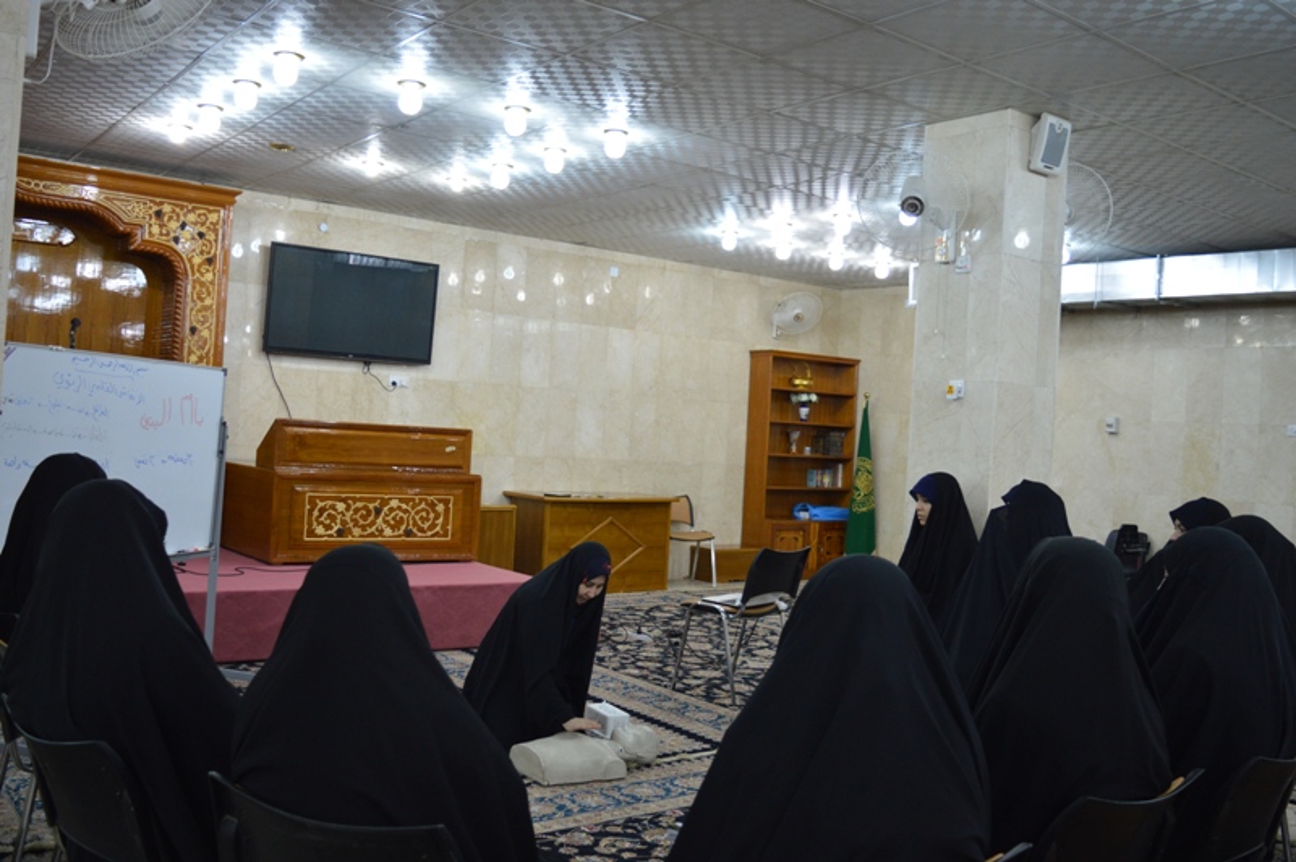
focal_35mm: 33
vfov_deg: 39.9
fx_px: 1187
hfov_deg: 57.3
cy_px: 431
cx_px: 648
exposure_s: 1/60
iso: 560
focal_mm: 22
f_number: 3.8
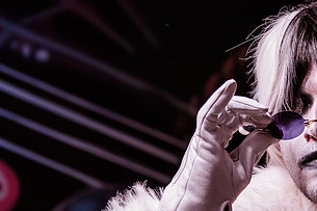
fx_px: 1408
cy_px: 149
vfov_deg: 8.6
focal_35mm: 160
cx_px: 239
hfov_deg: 12.8
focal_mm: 78
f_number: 4
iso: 2000
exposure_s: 1/250
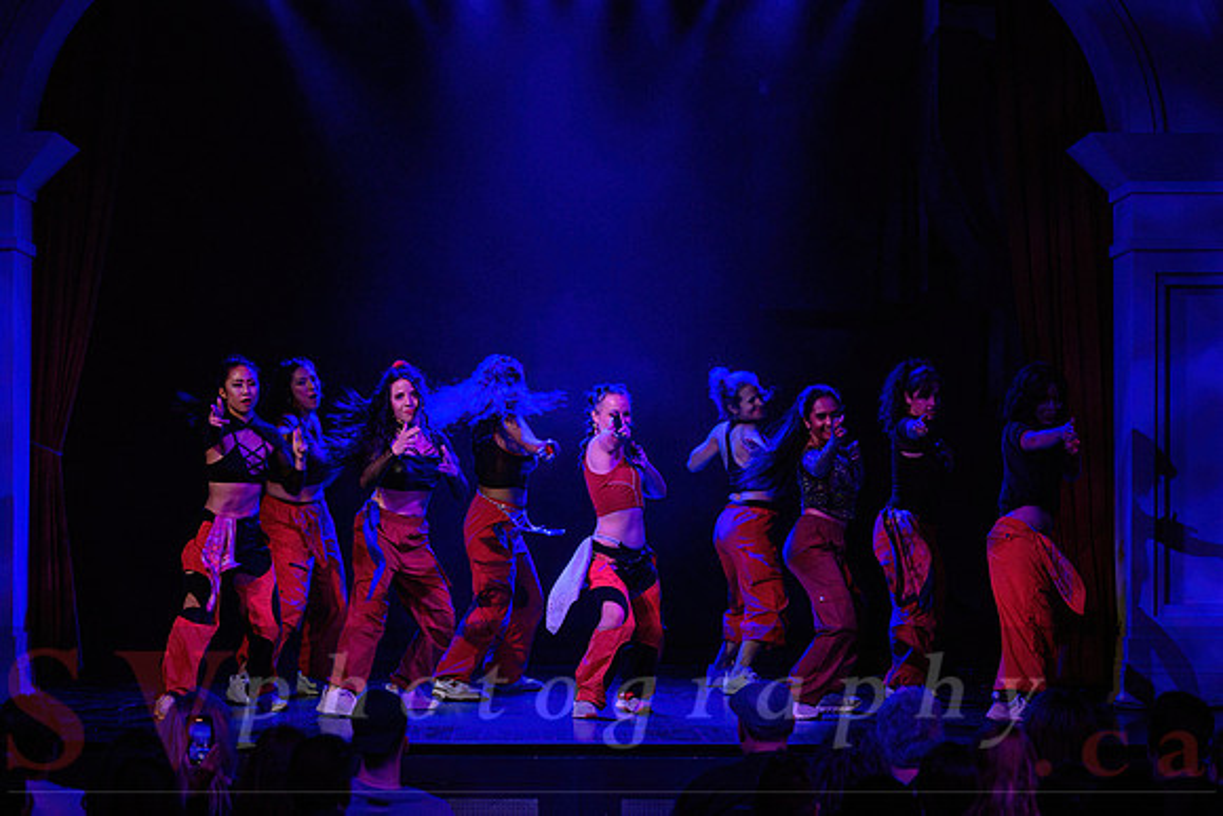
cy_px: 469
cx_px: 542
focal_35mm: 102
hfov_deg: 20.0
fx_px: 3471
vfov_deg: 13.4
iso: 1600
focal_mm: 86
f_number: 2.8
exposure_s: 1/200
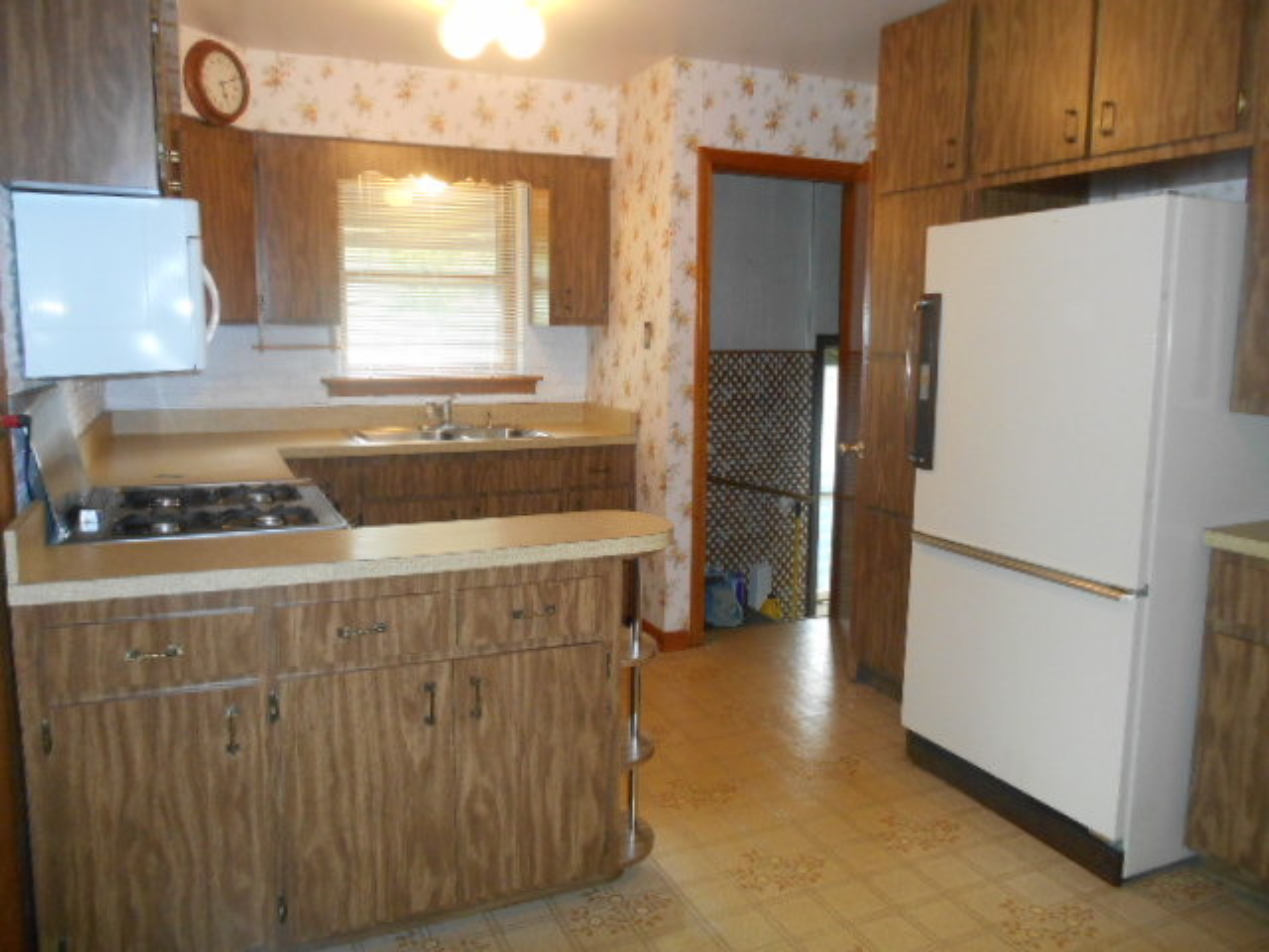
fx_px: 953
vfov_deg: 53.1
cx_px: 634
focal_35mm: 26
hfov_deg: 67.3
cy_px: 476
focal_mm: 4.7
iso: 450
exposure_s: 1/25
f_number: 3.4
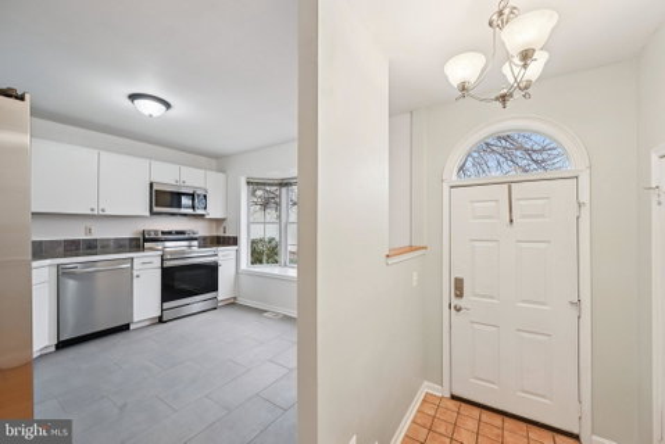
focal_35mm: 14
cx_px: 332
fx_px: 259
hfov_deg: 104.2
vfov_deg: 81.3
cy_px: 222
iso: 320
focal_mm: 14
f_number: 8
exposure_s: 1/15
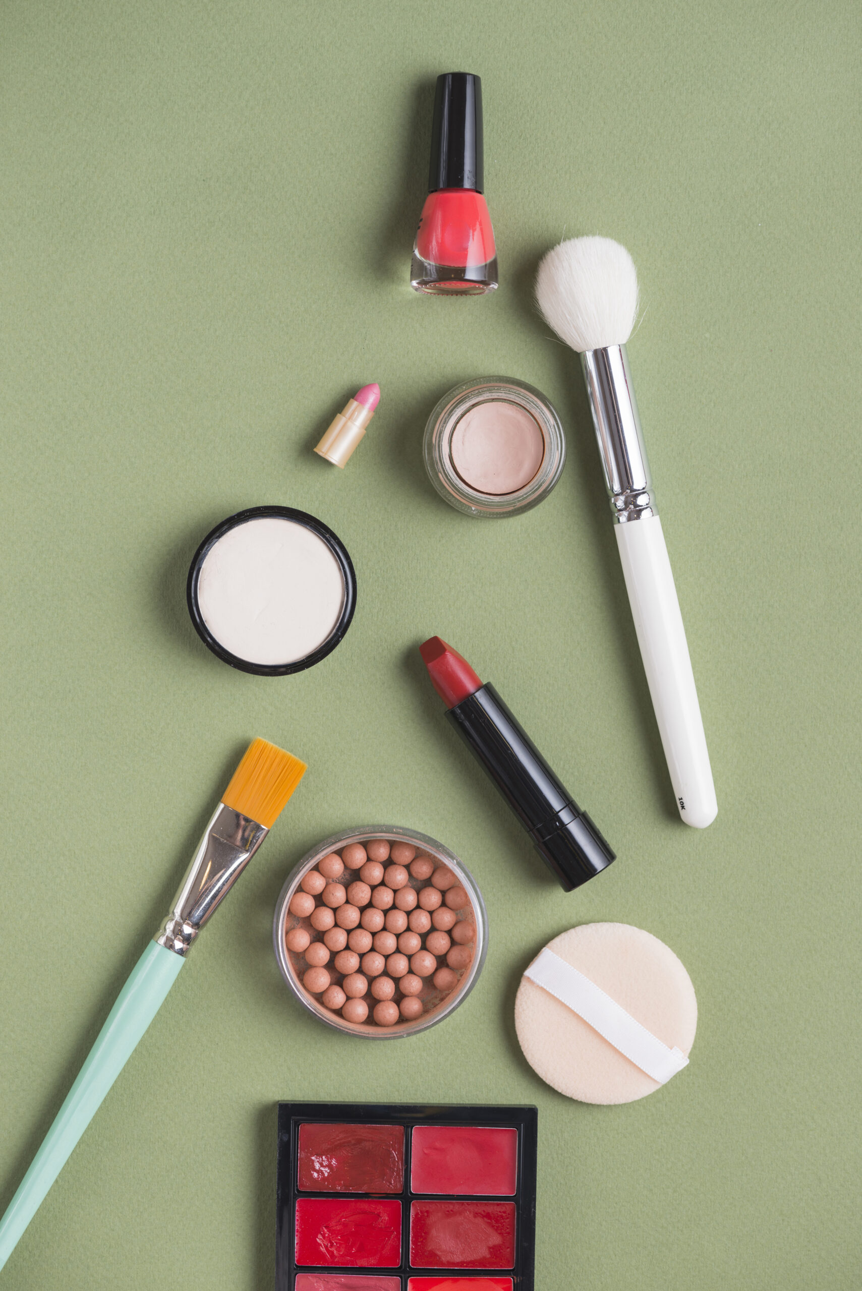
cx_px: 431
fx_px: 3767
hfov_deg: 13.1
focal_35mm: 105
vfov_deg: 19.4
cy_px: 646
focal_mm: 105
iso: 250
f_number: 8
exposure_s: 1/160
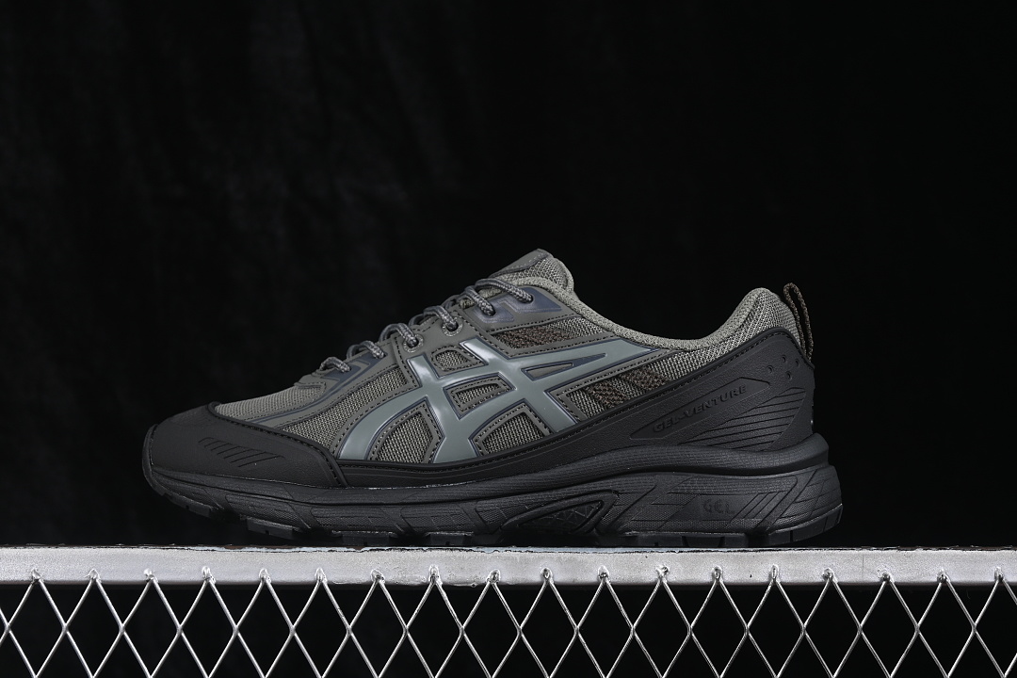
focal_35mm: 75
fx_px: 2119
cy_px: 339
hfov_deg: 27.0
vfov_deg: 18.2
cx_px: 508
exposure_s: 1/60
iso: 160
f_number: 6.3
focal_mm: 50
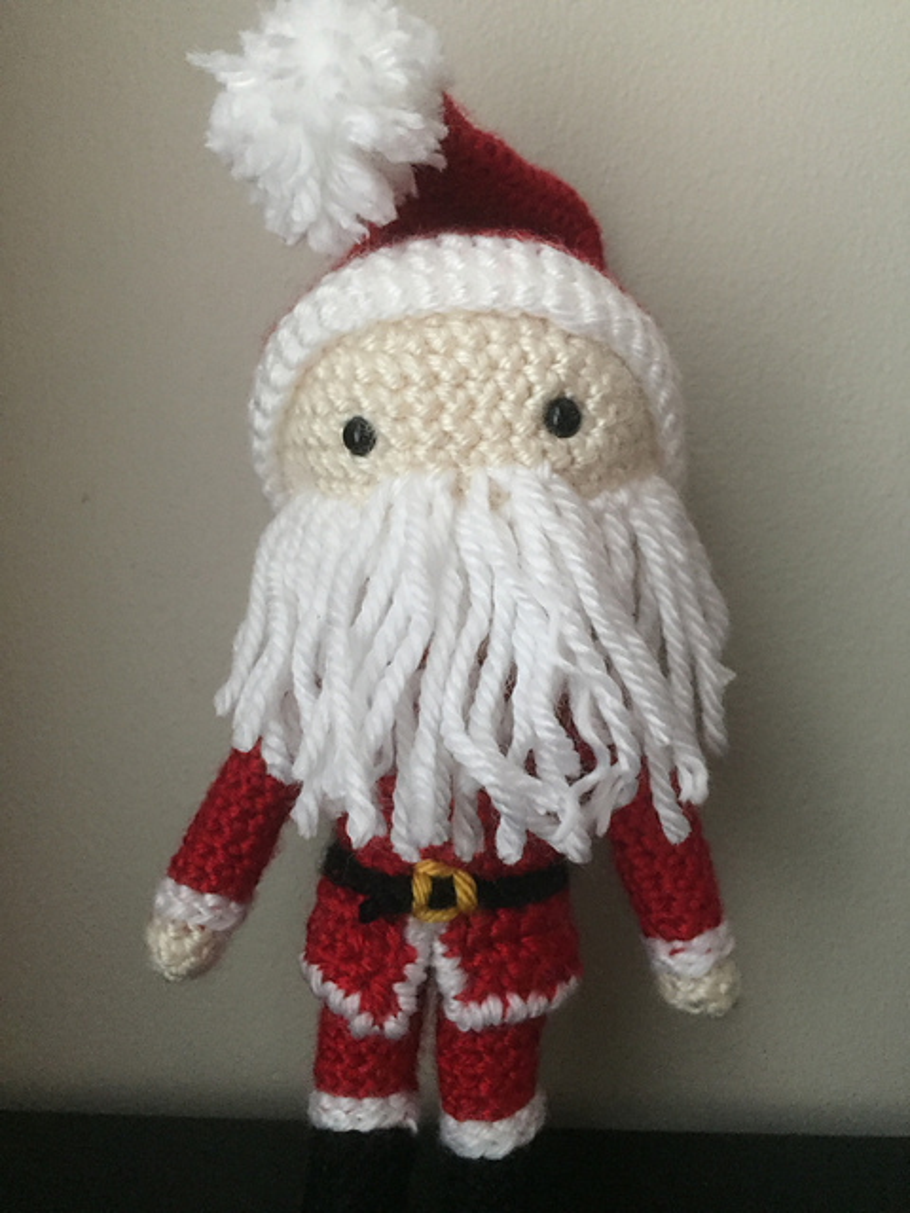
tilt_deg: -6.1
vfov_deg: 61.7
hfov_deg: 48.2
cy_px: 606
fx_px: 1016
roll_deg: -0.1
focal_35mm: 29
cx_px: 455
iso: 250
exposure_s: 1/15
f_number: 2.2
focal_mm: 4.15
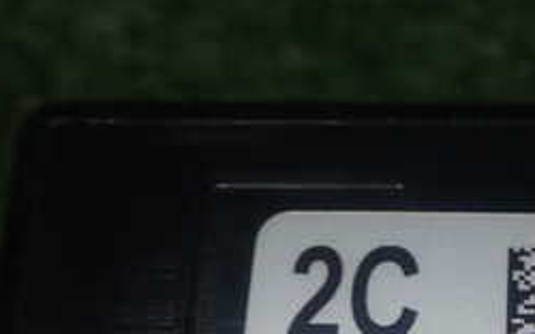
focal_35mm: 127
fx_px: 1851
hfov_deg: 16.0
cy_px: 388
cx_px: 584
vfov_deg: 10.2
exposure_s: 1/50
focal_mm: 9.01
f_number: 9
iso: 200
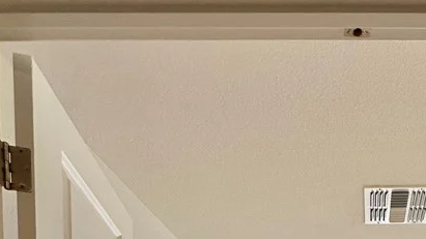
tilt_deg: -4.7
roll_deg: -1.8
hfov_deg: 49.5
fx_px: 429
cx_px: 345
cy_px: 467
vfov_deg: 19.5
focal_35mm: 38
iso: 50
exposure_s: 1/120
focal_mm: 2.22
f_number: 2.2
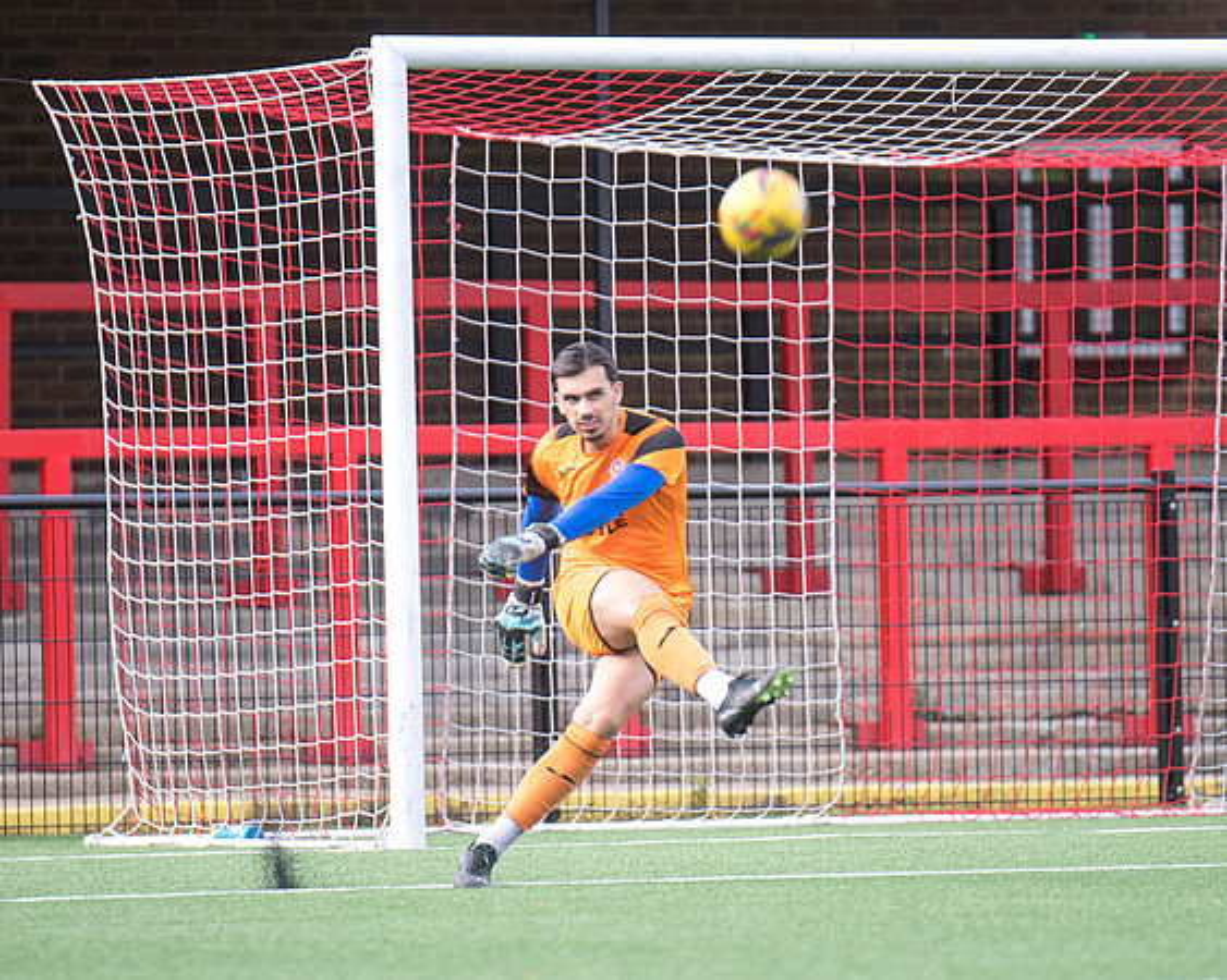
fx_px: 18990
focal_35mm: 523
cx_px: 640
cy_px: 492
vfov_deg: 3.0
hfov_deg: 3.7
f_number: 2.8
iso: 800
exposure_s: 1/500
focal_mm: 300
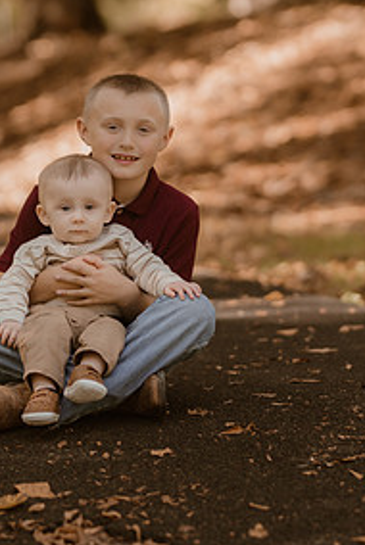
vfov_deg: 10.2
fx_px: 3049
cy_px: 244
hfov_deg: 6.8
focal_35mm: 201
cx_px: 104
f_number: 1.8
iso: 320
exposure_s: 1/800
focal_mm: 85
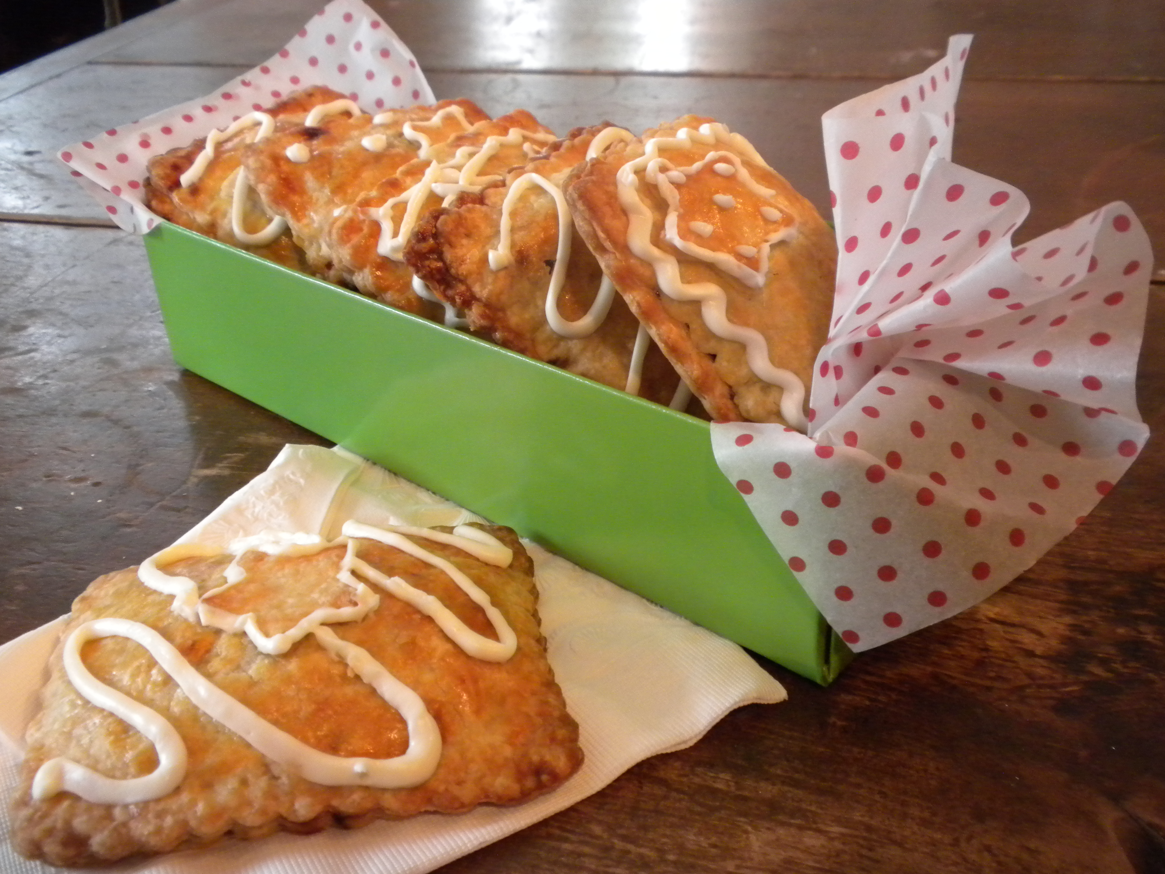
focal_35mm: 37
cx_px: 582
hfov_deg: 50.1
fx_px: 1245
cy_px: 437
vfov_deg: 38.7
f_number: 3.5
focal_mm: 6.6
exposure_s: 1/22
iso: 400
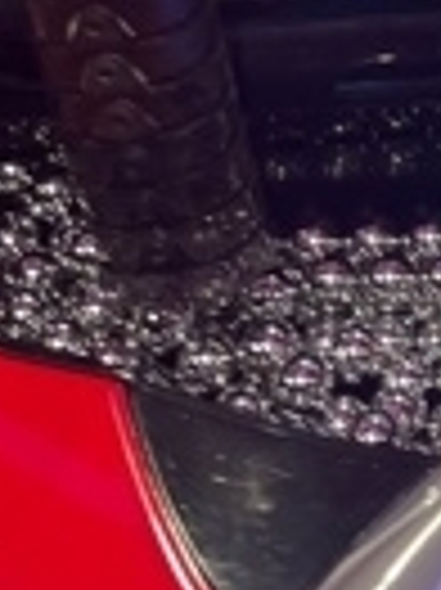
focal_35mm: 127
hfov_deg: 10.2
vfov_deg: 12.9
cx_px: 1048
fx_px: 2161
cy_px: -685
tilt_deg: -21.9
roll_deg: +3.2
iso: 100
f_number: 1.6
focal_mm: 4.2
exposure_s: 1/99
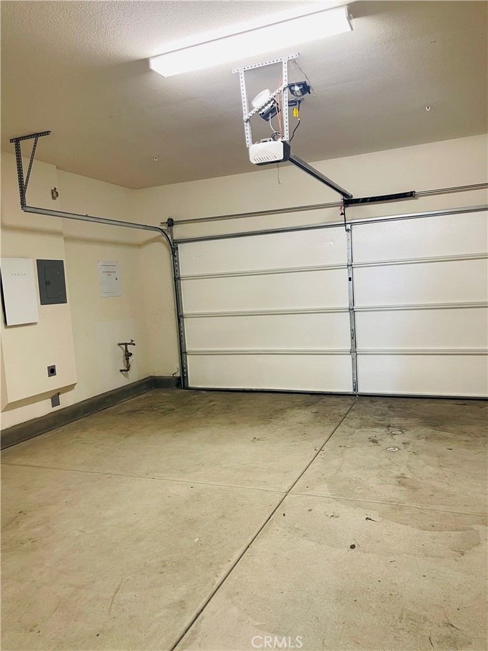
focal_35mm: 25
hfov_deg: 54.9
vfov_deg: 69.4
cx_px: 244
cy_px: 326
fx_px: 470
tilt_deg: -3.8
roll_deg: +3.0
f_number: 1.6
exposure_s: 1/60
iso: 250
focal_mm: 5.1
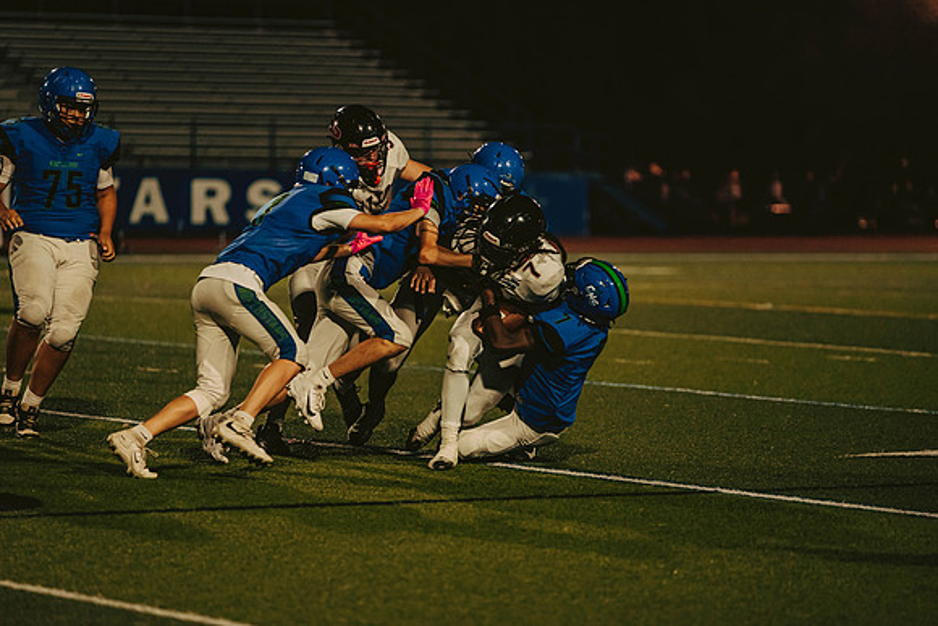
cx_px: 469
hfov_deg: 11.1
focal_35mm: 185
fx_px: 4821
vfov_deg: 7.4
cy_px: 313
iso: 2500
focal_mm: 185
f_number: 2.8
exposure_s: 1/1000
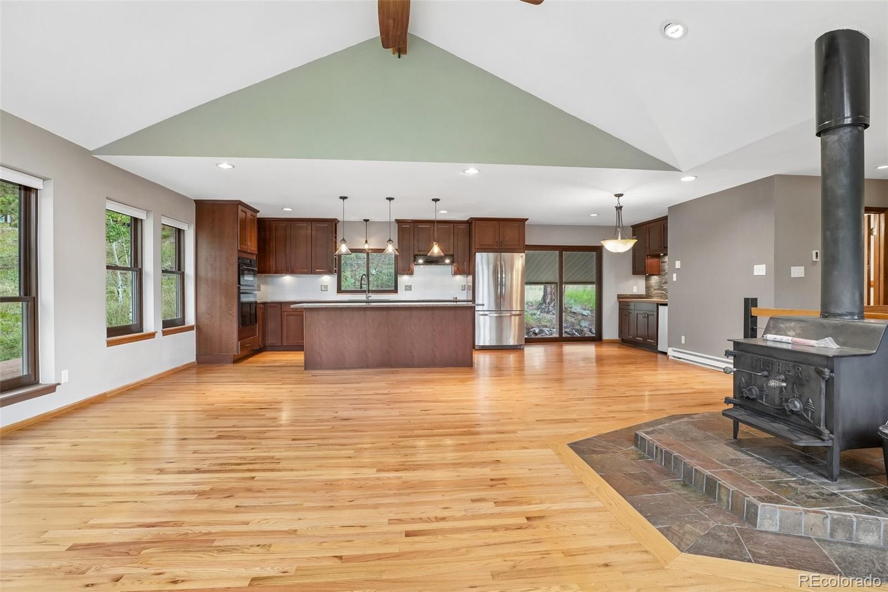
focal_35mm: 16
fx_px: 407
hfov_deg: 95.0
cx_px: 444
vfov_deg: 72.0
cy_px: 296
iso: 500
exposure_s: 1/15
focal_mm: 11
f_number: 8
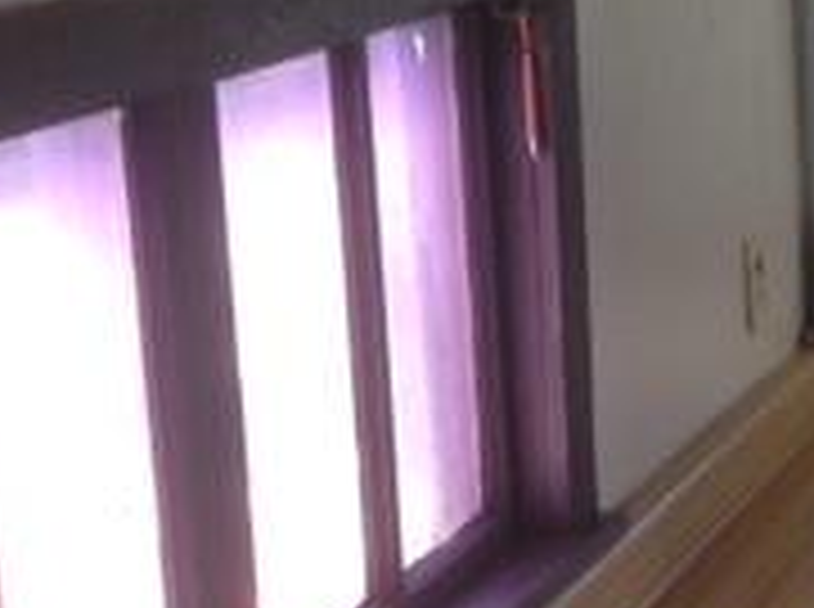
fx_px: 2746
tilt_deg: -20.0
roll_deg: +0.4
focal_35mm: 117
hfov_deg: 15.5
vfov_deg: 12.4
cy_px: 667
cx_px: 1219
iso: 80
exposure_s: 1/20
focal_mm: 4.12
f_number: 2.4
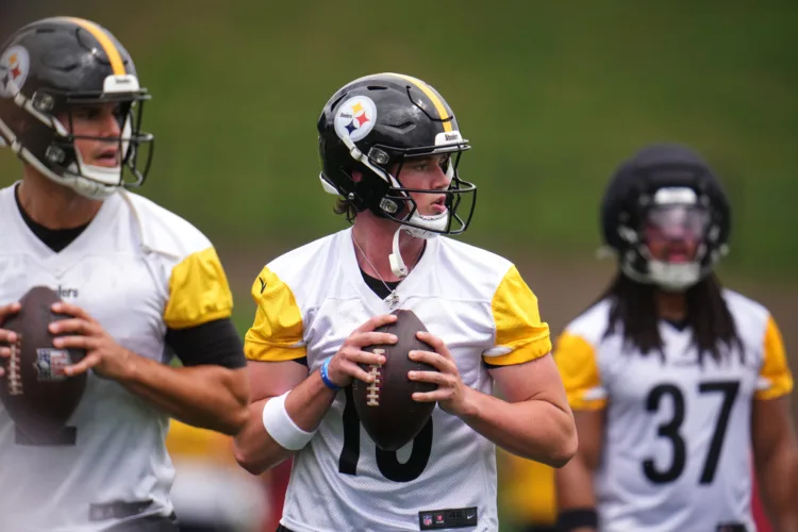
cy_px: 266
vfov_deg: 1.7
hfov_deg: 2.6
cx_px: 399
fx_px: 17732
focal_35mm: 800
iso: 1250
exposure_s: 1/2000
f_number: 5.6
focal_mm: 800
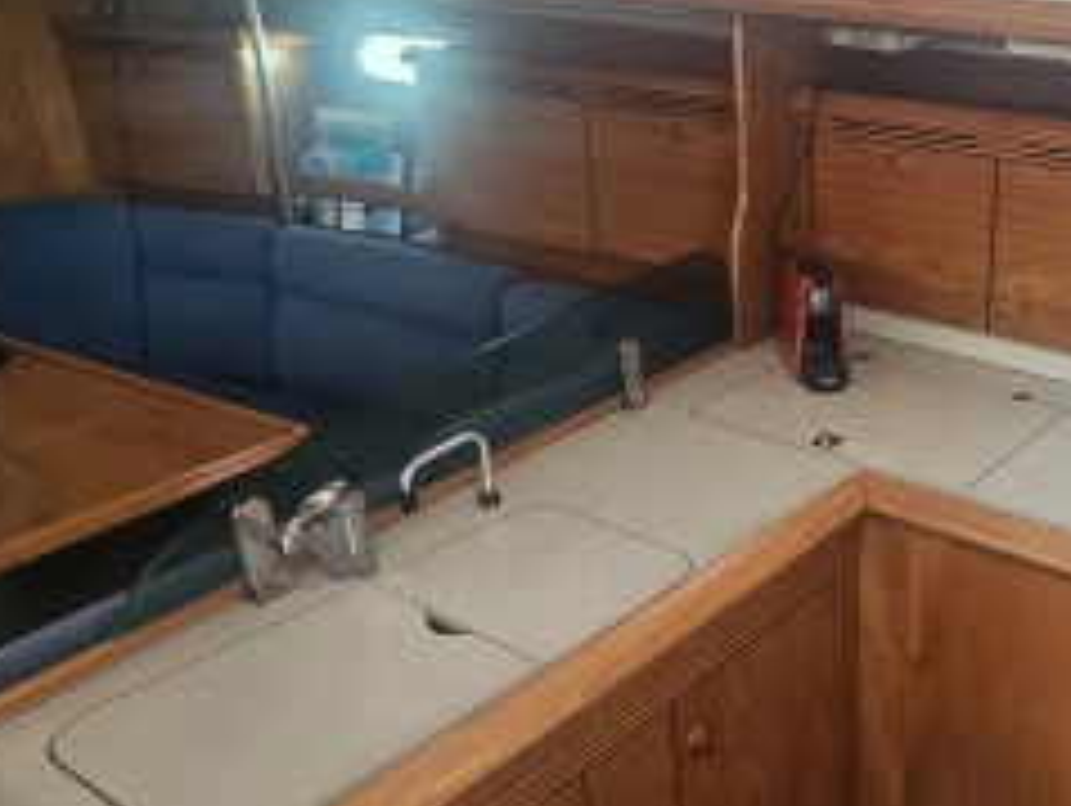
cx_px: 990
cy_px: 403
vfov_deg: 46.9
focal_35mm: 30
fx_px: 929
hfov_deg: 51.8
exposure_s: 1/50
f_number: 2.2
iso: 125
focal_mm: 2.2
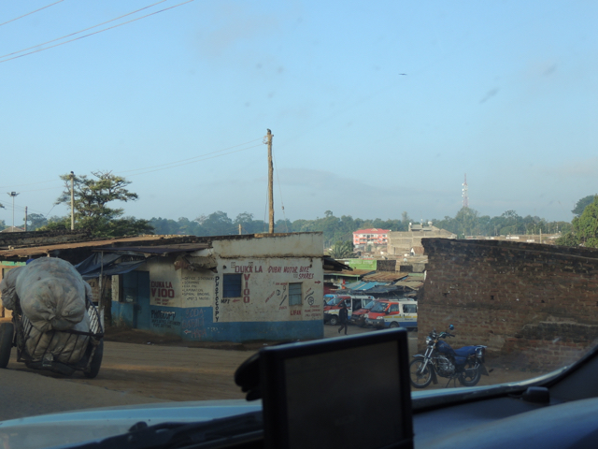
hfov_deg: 38.2
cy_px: 224
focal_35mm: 50
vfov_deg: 29.1
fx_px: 864
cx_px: 299
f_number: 3.6
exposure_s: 1/400
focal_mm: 8.9
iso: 100
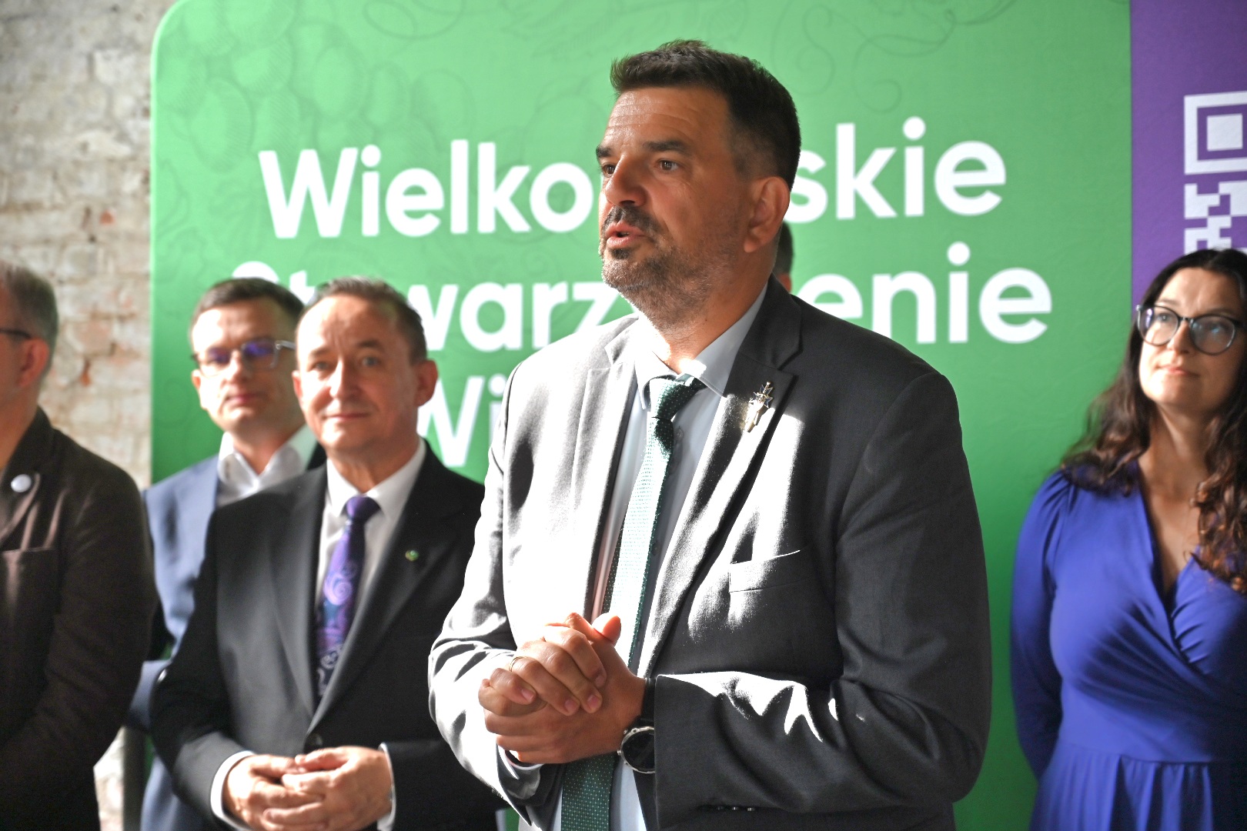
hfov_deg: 28.8
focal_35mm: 70
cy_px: 416
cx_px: 624
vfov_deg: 19.5
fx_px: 2425
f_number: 4
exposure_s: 1/200
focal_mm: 70
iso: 400
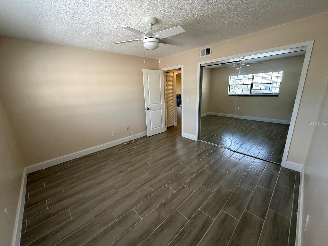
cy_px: 123
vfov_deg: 85.7
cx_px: 164
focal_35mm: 14
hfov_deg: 102.1
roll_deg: +3.1
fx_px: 133
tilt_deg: -14.2
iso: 200
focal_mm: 2.22
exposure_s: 1/121
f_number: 2.2
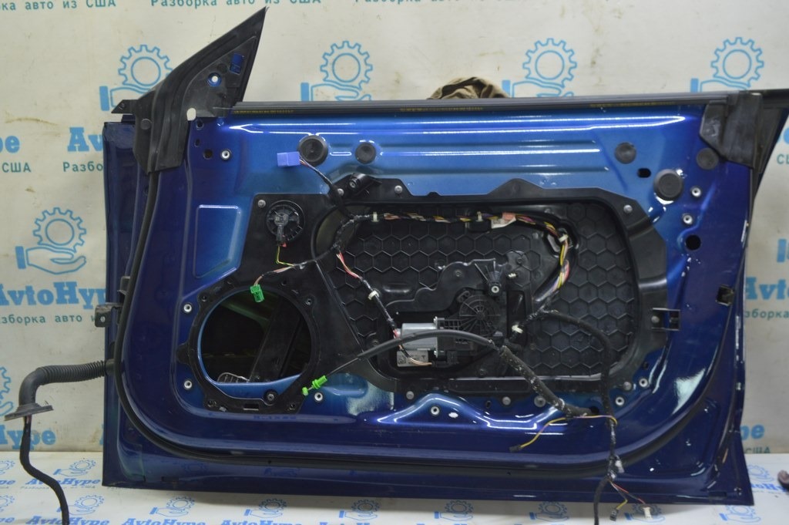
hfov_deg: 57.3
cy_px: 262
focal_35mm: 33
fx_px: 723
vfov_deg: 39.9
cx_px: 394
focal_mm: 22
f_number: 5.6
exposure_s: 1/20
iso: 400
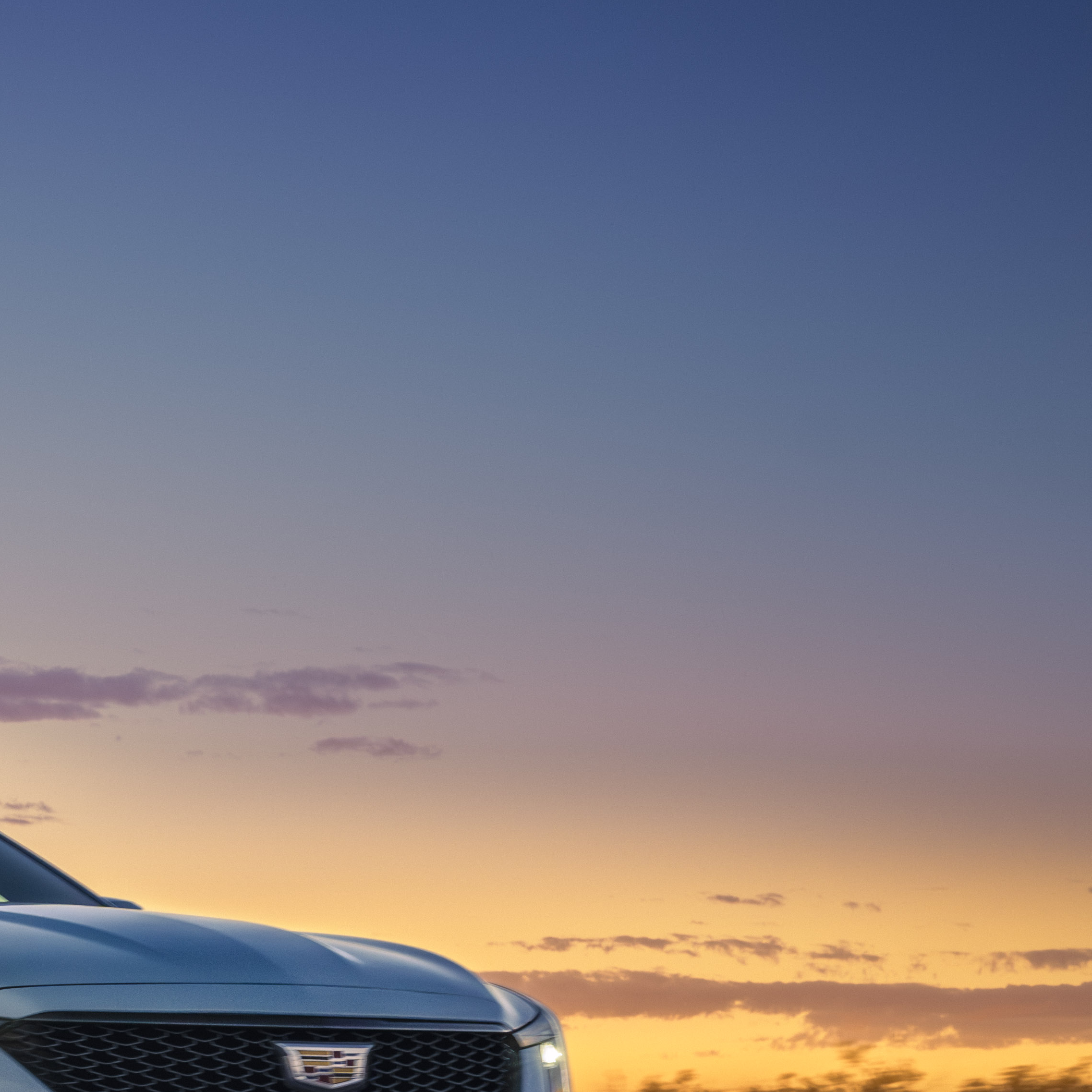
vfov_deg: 15.1
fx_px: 4033
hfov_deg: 14.1
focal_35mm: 113
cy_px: 1125
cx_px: -711
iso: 640
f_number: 7.1
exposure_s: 1/60
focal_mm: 35
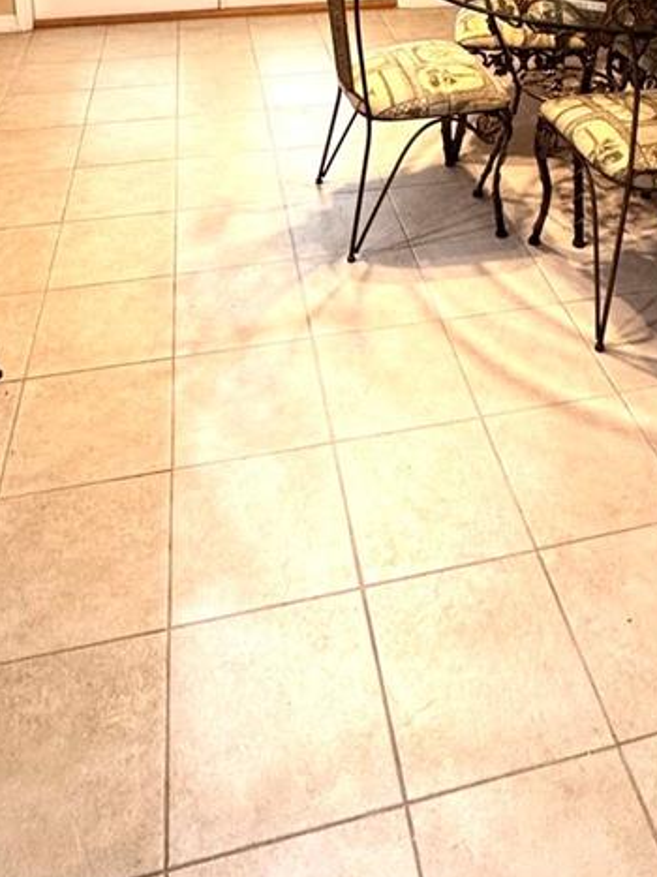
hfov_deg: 39.4
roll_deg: -1.5
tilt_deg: -12.6
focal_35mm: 36
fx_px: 911
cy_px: -81
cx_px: 415
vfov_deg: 41.3
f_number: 2.2
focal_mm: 2.22
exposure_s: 1/60
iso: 250
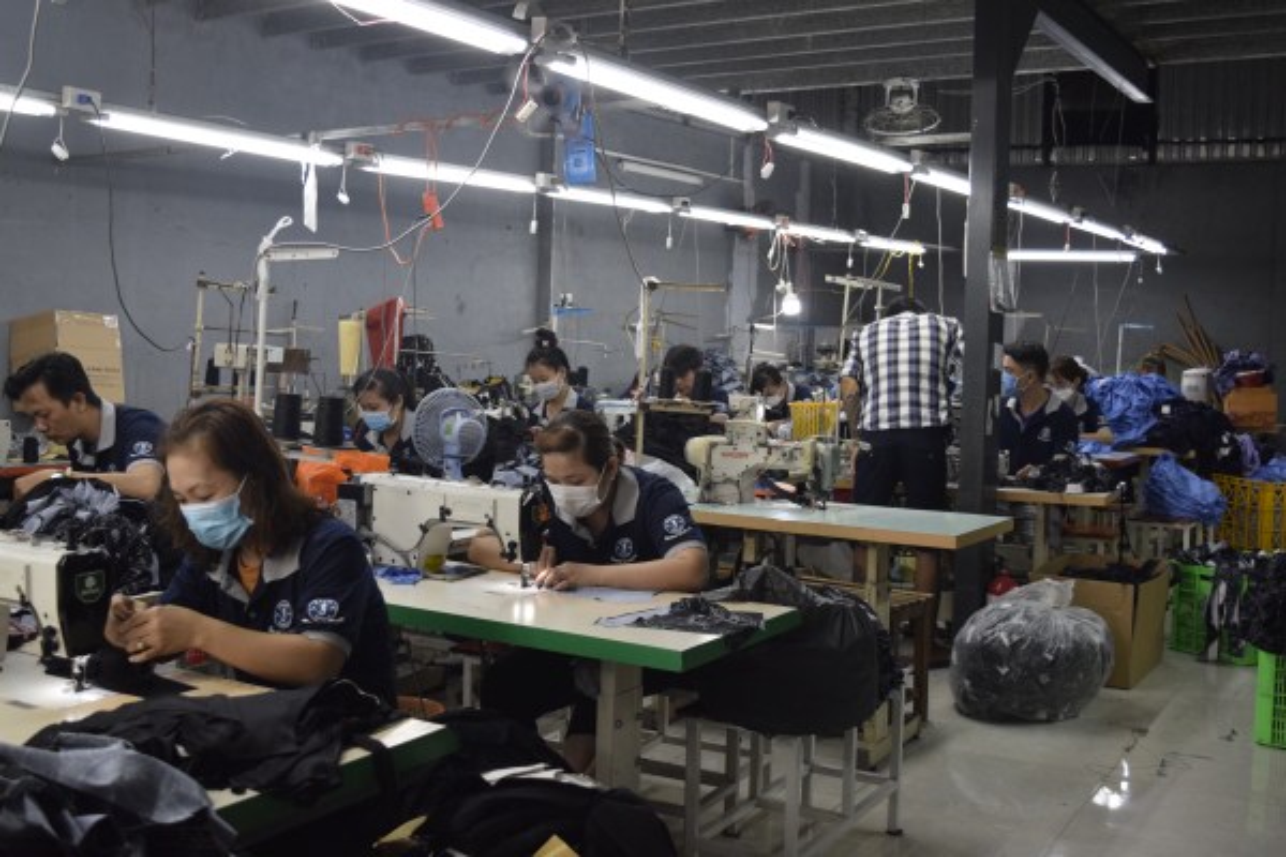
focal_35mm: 39
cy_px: 428
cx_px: 643
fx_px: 1393
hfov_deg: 49.6
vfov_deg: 34.2
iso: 1600
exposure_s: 1/200
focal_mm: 26
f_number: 5
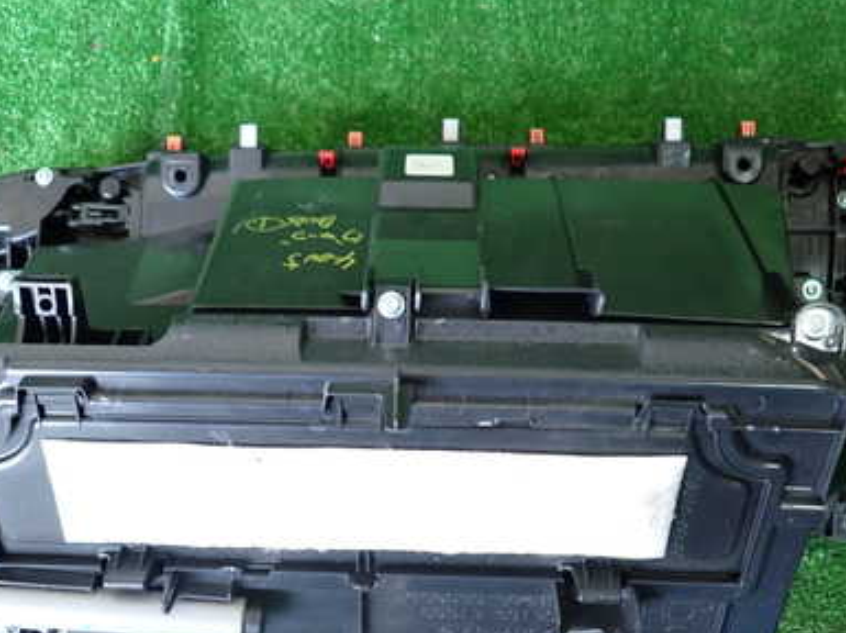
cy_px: 398
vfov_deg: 36.5
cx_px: 398
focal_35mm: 39
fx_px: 952
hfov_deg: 47.9
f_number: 2
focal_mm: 4.5
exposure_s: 1/50
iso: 200
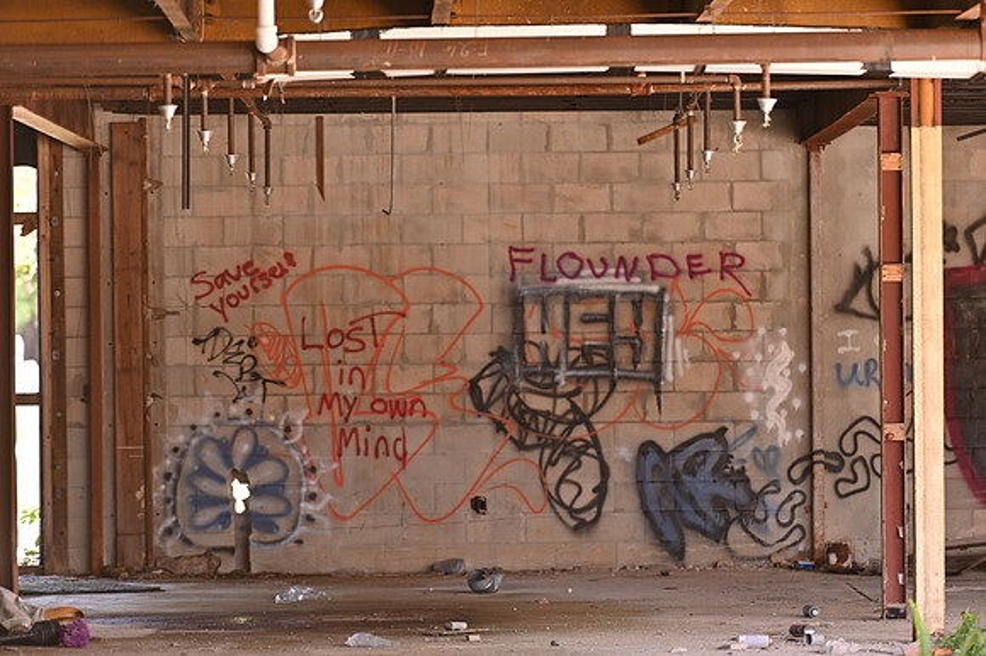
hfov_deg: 10.3
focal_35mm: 200
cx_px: 493
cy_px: 328
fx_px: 5474
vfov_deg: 6.9
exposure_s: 1/60
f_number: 3.2
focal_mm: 200
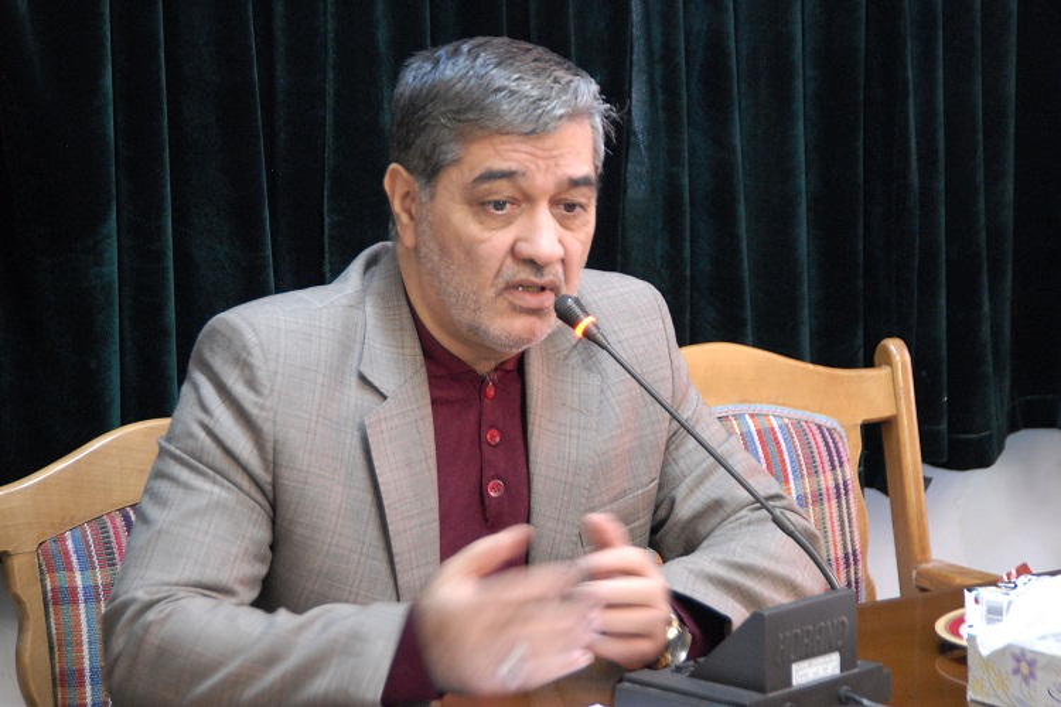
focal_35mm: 112
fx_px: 3315
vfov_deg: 12.2
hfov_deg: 18.2
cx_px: 530
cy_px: 354
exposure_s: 1/8
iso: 1000
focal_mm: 75
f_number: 7.1
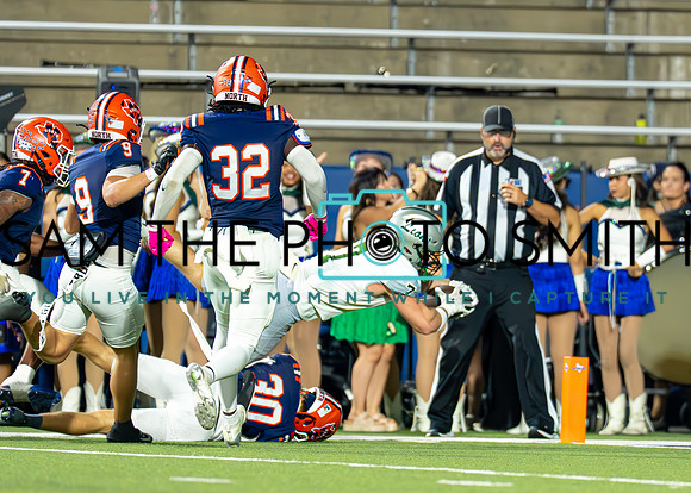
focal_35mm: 557
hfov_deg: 3.6
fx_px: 10927
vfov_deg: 2.6
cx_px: 431
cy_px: 202
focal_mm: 200
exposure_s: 1/1600
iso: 3200
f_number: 2.8
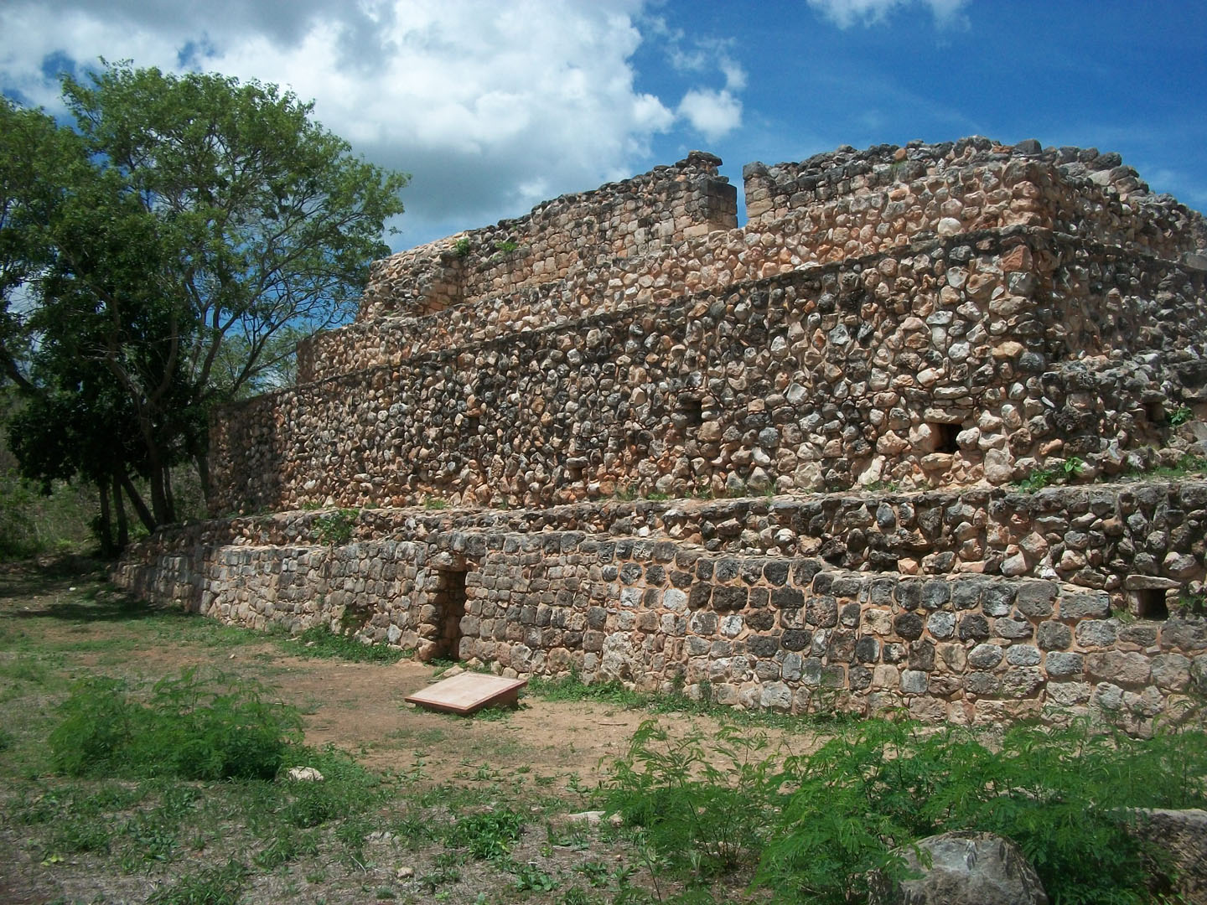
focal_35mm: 32
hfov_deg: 56.8
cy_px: 452
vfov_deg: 44.2
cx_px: 604
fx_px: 1116
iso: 80
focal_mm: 5.7
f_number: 5.5
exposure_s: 1/640
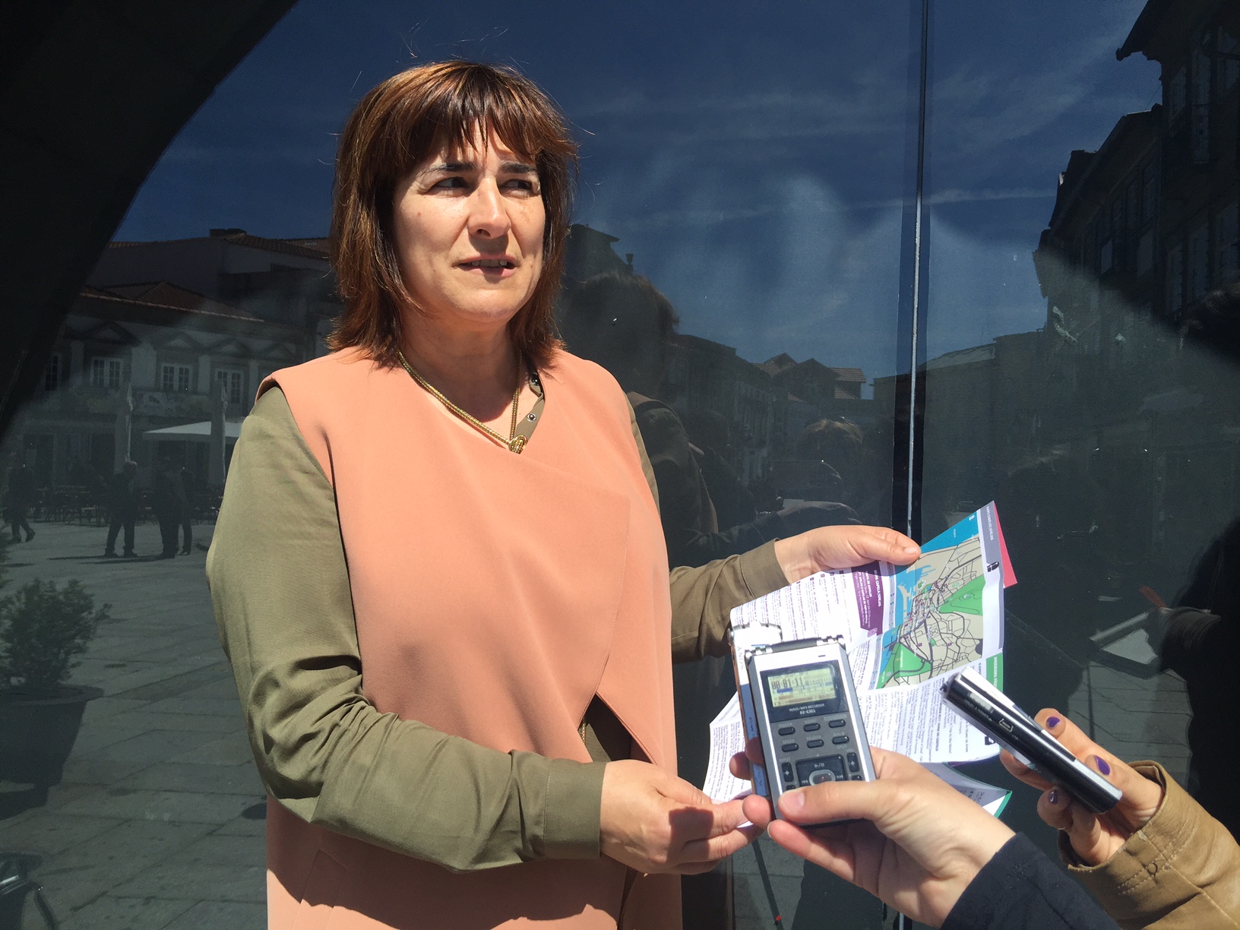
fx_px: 1039
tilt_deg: +1.3
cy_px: 465
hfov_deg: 61.7
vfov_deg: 48.2
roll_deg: -1.2
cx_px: 620
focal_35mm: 29
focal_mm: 4.15
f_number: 2.2
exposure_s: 1/1799
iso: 32
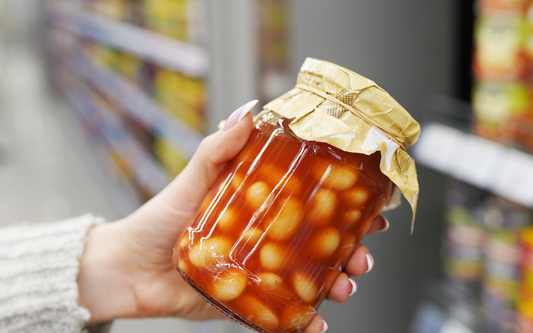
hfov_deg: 42.7
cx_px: 272
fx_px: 683
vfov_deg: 27.3
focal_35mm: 47
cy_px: 131
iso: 500
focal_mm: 35
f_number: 2.5
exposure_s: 1/320
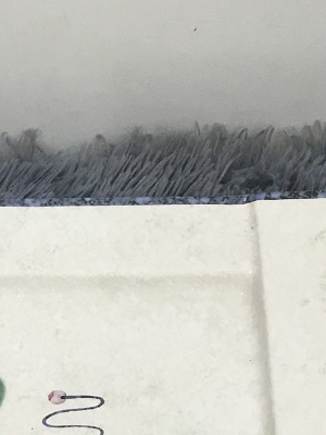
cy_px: 375
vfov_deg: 20.7
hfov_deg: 15.8
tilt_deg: -52.7
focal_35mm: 93
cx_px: 82
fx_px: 1168
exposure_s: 1/33
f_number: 2.4
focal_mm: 3.3
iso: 50
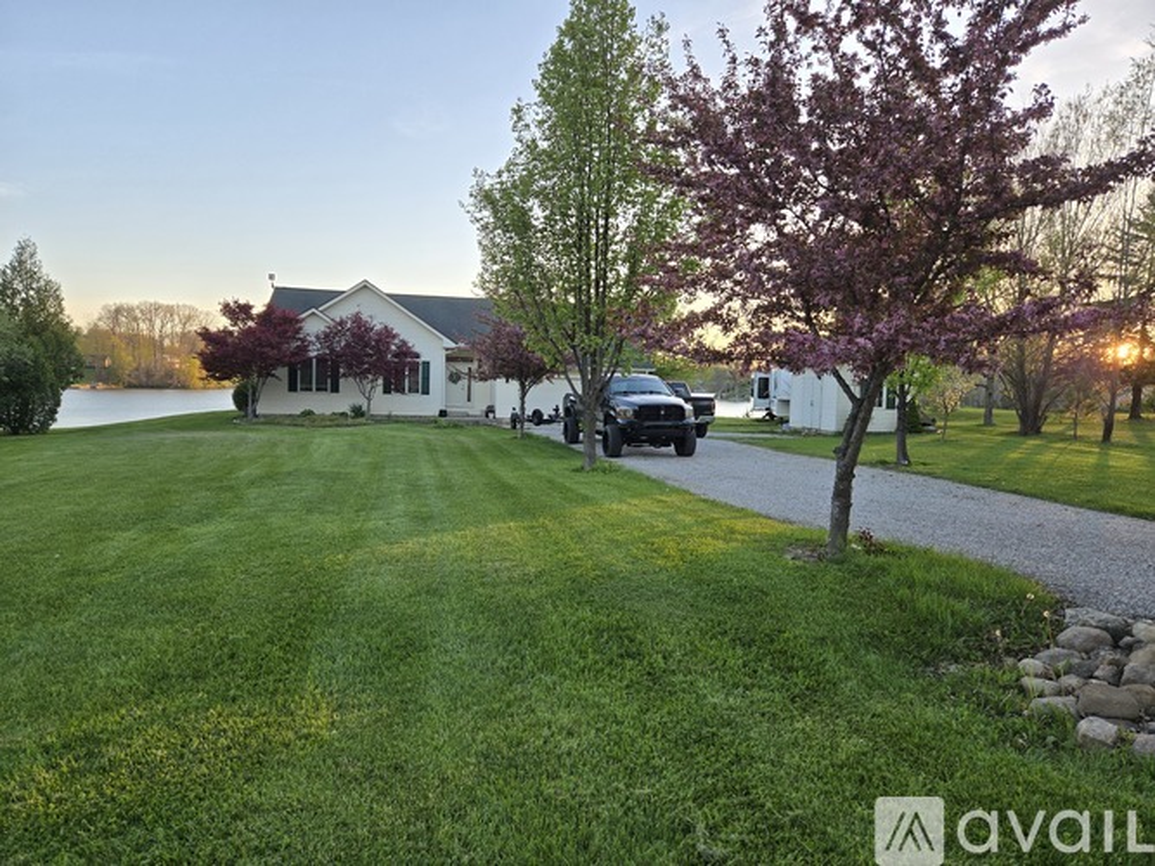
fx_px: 767
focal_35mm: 23
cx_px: 578
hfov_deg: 73.9
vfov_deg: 58.9
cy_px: 433
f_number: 1.8
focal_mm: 5.4
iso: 80
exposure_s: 1/508
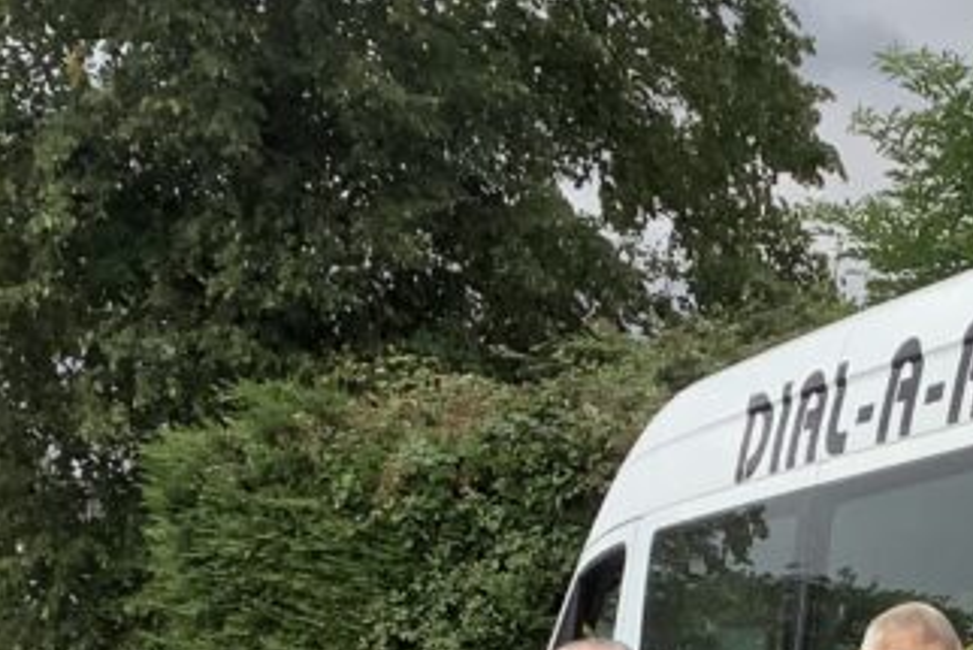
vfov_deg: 12.1
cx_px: 1272
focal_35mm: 107
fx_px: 2893
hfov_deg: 17.8
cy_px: 1057
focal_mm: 3.3
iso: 25
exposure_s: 1/1481
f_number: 2.4
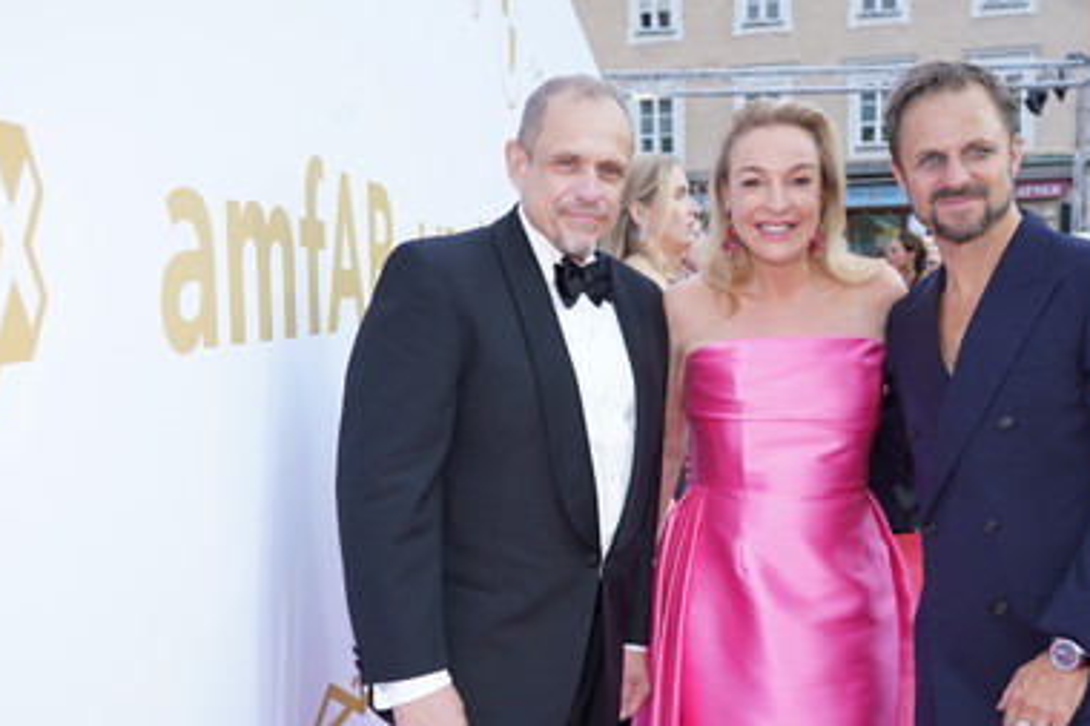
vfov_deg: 31.8
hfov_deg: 46.4
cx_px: 598
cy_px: 425
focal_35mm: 42
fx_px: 1271
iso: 1250
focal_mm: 32
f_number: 5
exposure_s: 1/160
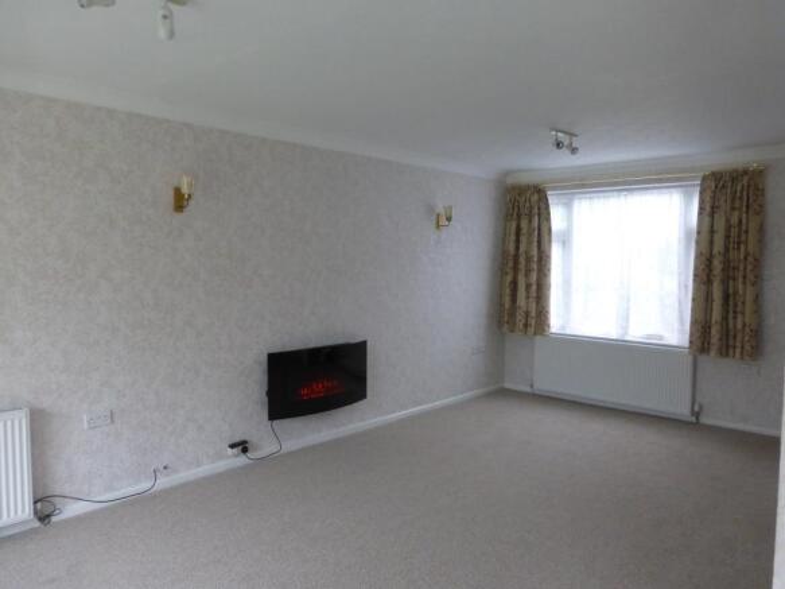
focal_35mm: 25
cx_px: 392
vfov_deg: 54.9
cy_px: 294
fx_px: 567
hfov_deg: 69.4
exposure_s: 1/25
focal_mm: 4.3
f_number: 3.3
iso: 400
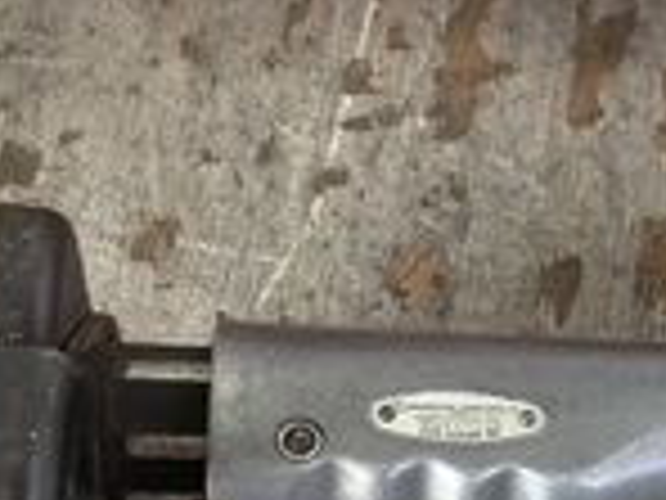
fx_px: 1616
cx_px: 634
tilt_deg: -65.1
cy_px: 631
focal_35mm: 84
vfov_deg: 16.7
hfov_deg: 22.6
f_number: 2.4
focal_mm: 3.3
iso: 32
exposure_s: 1/120
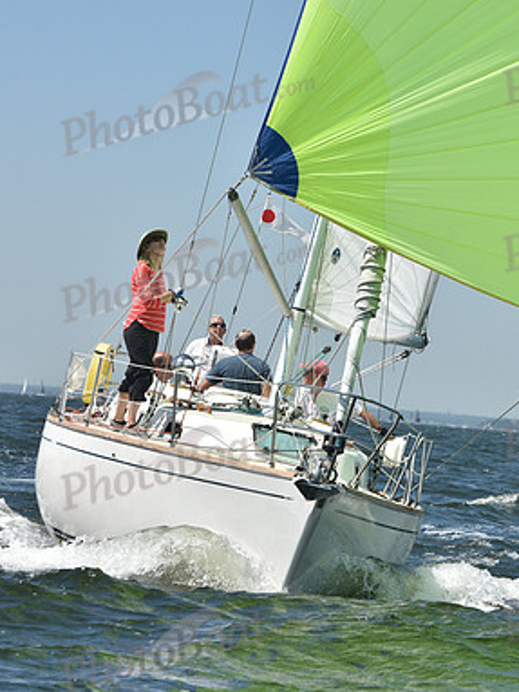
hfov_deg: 8.1
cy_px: 344
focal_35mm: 182
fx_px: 3640
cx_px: 410
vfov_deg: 10.9
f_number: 7.1
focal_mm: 125
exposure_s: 1/1250
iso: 250
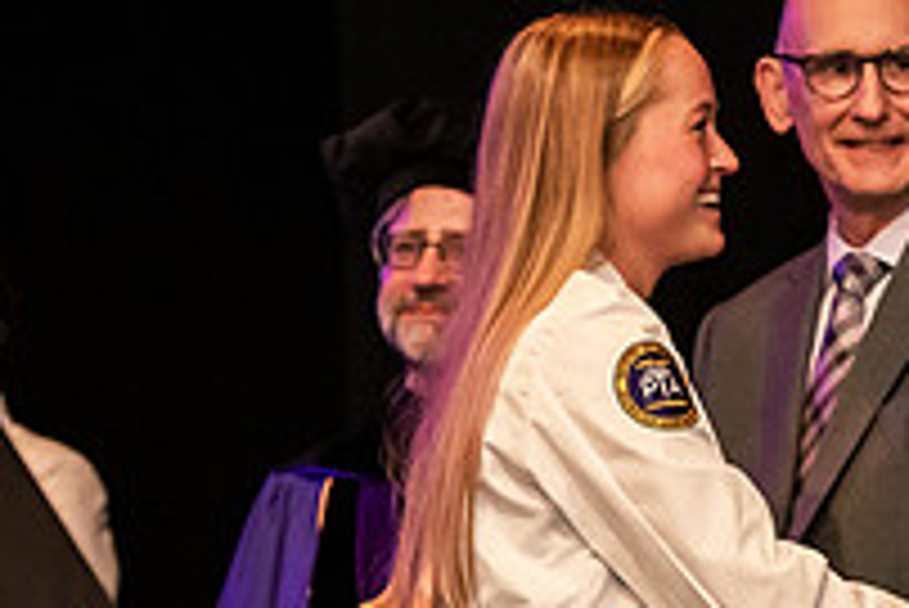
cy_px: 507
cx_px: 940
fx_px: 9450
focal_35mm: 374
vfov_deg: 3.7
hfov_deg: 5.5
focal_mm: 130
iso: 3200
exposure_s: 1/200
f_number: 3.5
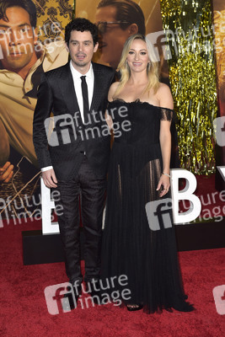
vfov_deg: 34.5
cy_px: 168
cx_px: 112
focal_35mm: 58
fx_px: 543
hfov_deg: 23.4
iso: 1000
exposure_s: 1/250
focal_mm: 58
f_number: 6.3
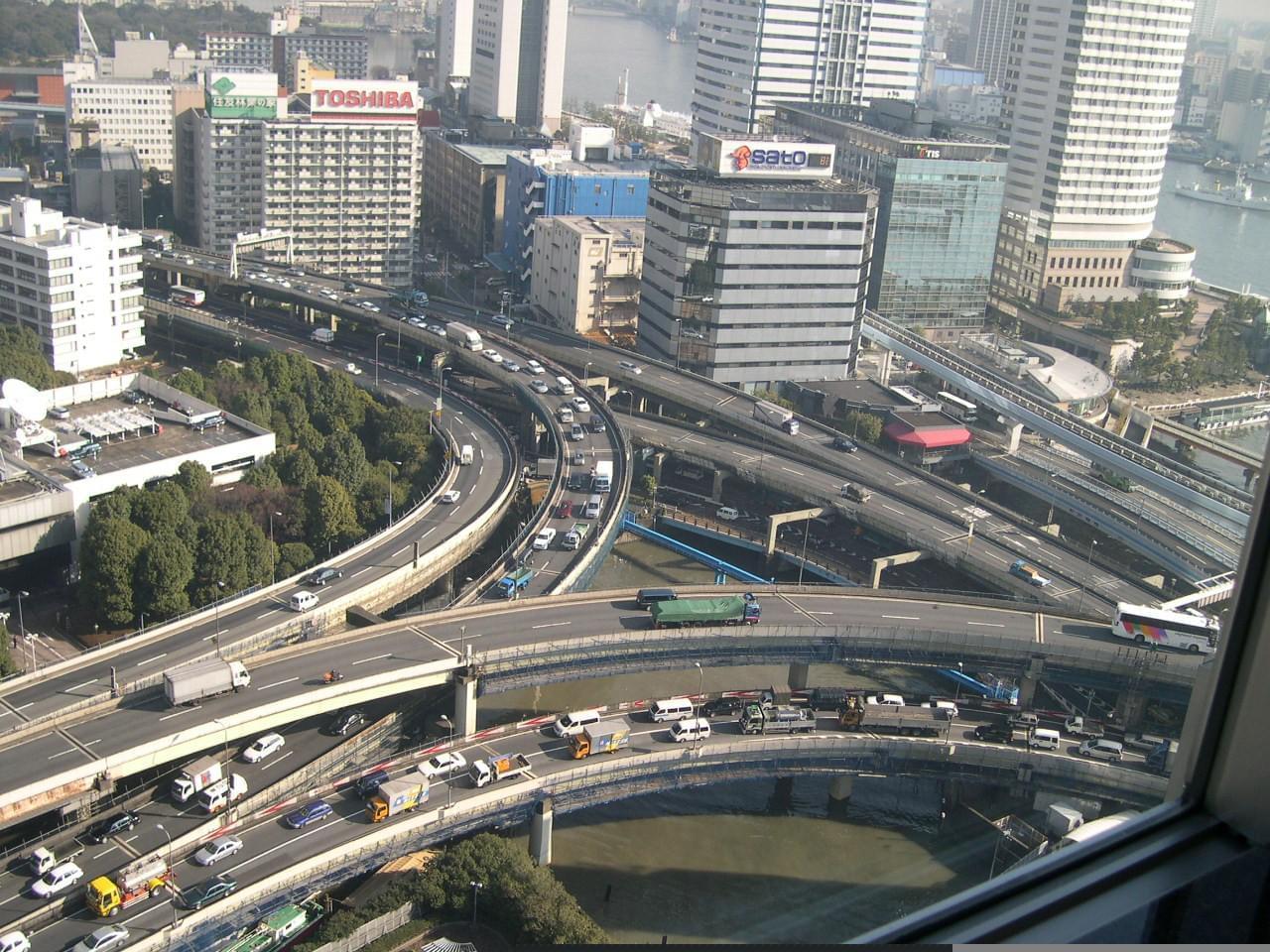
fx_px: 1394
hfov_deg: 49.0
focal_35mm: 38
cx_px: 635
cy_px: 476
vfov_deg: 37.7
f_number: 2.8
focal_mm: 8
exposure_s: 1/398
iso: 100
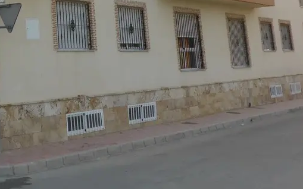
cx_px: -32
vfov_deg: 18.7
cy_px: -67
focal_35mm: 64
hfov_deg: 28.9
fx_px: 528
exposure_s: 1/250
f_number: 3.3
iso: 100
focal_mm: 4.3
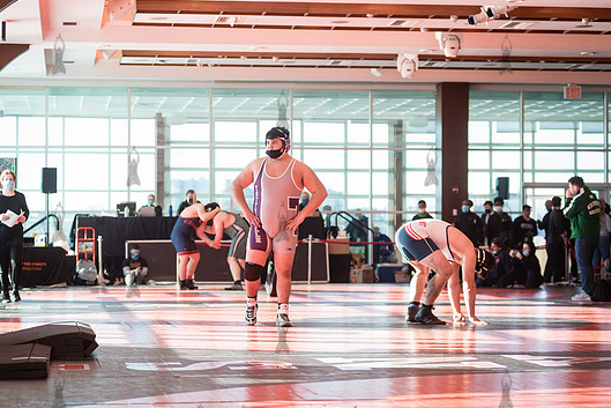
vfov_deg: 14.9
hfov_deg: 22.1
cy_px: 221
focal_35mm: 92
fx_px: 1562
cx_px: 282
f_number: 4
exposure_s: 1/400
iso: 400
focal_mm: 80
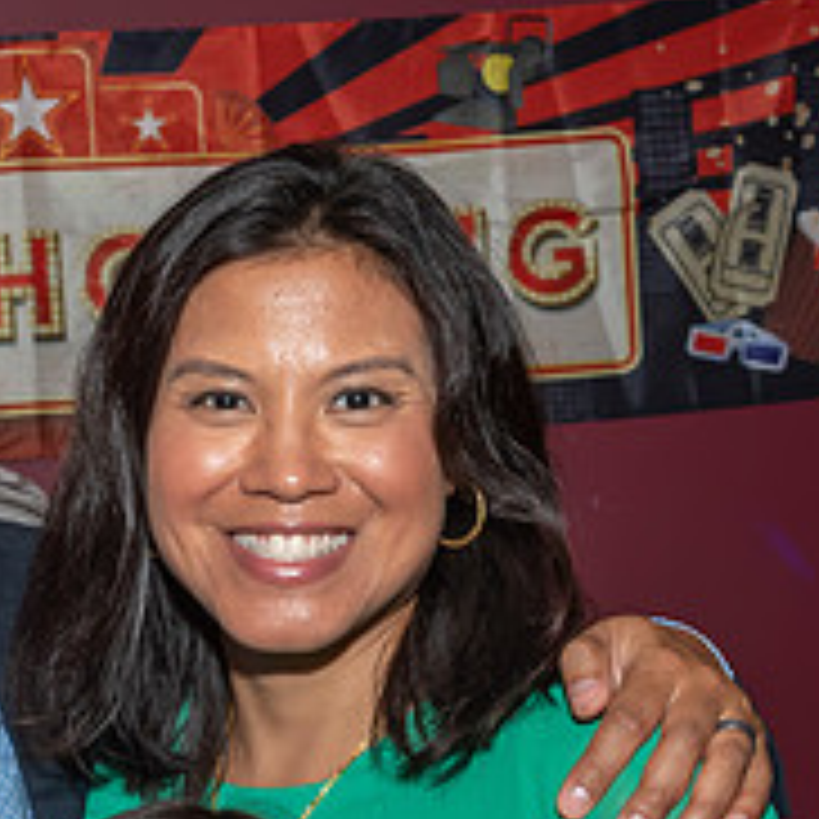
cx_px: 55
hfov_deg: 11.3
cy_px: 758
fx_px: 4095
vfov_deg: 11.3
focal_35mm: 153
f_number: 7.1
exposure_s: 1/250
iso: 400
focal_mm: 30
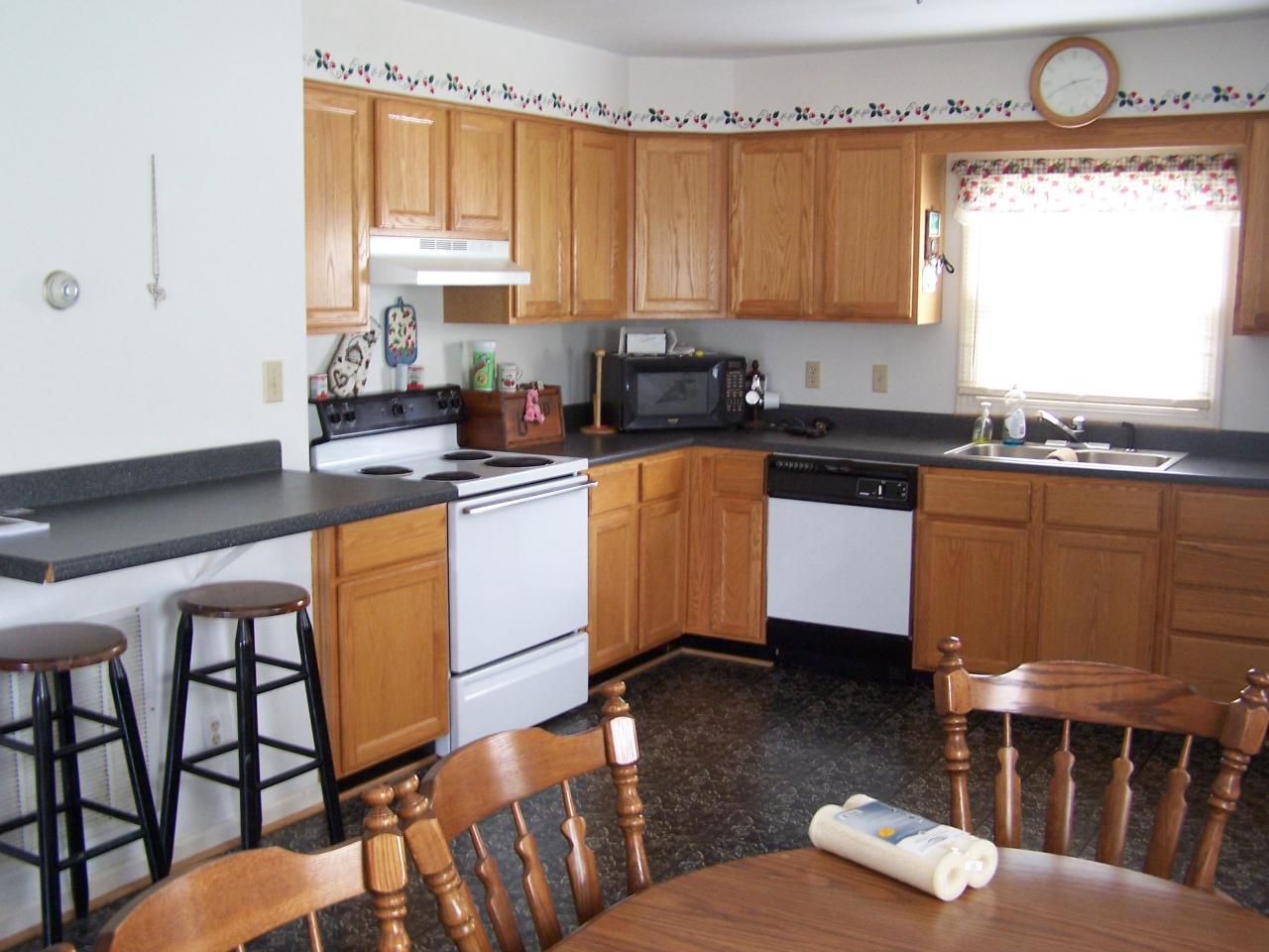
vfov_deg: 37.7
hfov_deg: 49.0
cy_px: 476
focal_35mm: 38
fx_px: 1393
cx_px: 634
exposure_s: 1/8
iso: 140
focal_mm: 6.3
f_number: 2.8
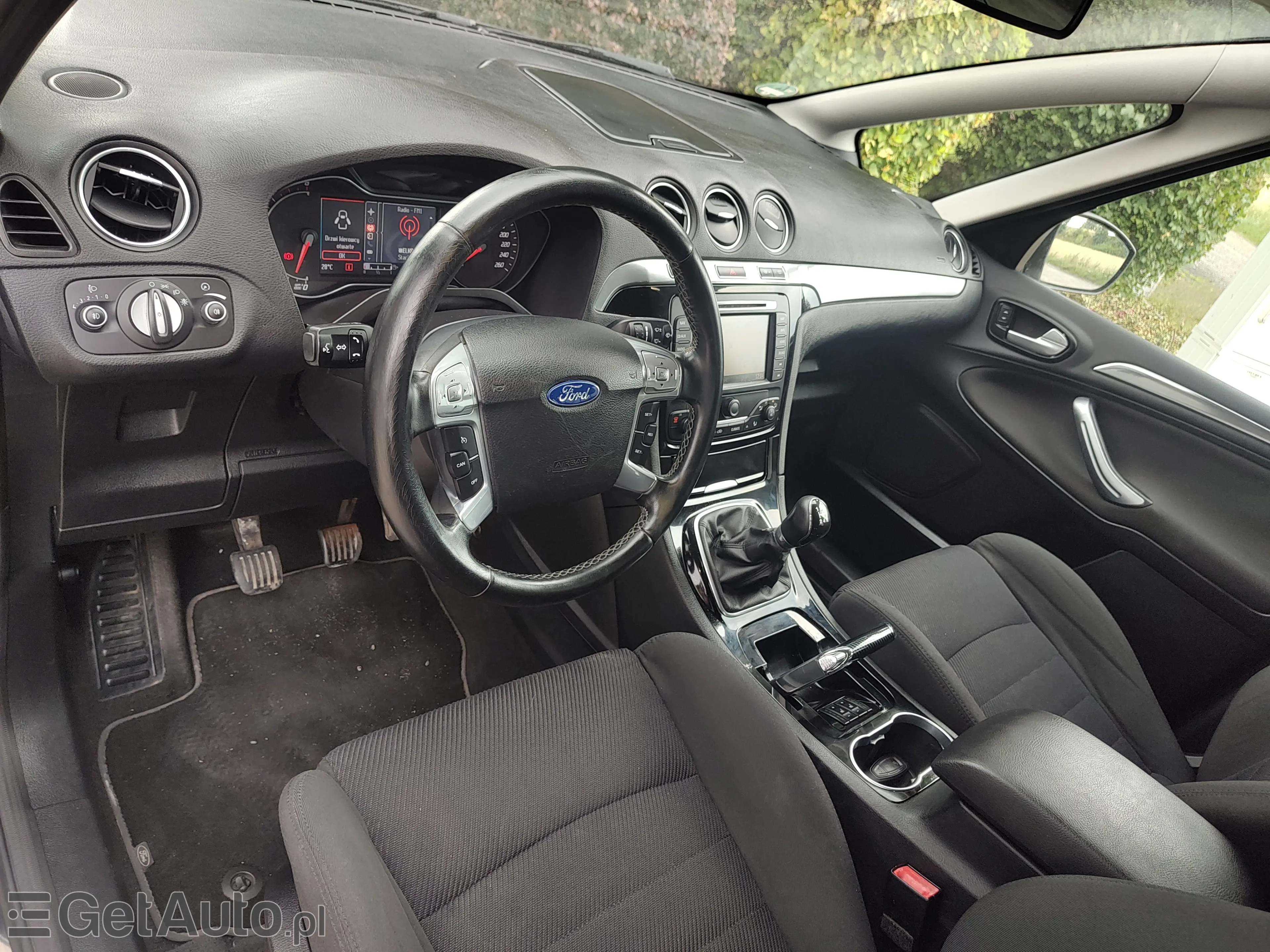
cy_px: 476
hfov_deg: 73.9
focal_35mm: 23
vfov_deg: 58.9
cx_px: 635
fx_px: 844
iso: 198
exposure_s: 1/100
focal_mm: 5.56
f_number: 1.8
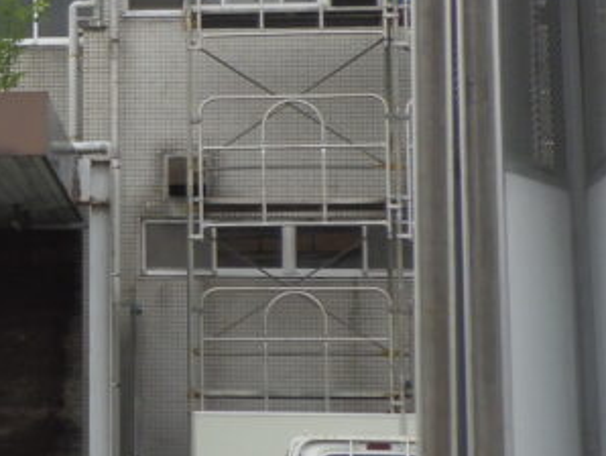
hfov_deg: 12.9
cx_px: -268
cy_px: 153
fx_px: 2558
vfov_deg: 10.2
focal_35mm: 146
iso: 125
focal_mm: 6.1
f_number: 4.6
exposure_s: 1/160
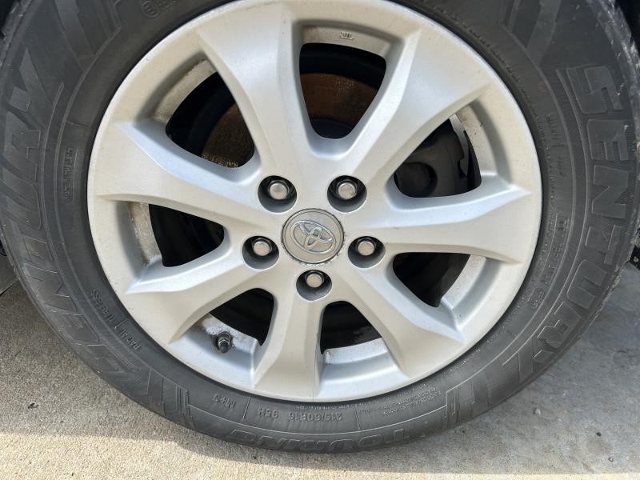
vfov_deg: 53.1
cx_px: 320
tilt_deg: -29.8
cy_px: 240
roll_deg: -1.9
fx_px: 481
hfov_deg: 67.3
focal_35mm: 26
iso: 50
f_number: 1.5
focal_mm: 5.7
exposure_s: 1/1669
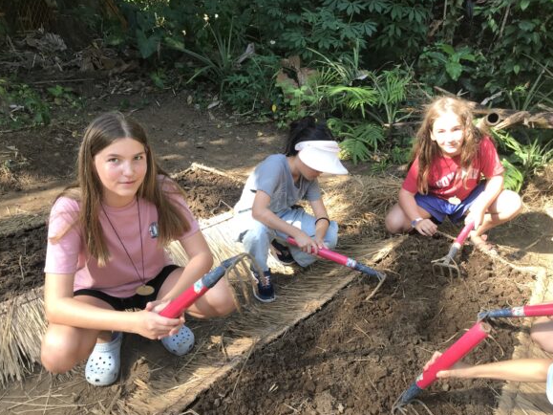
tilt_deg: -24.6
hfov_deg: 61.7
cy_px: 207
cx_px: 282
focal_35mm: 29
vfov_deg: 48.2
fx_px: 463
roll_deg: +1.6
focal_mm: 3.99
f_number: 1.8
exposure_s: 1/121
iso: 20
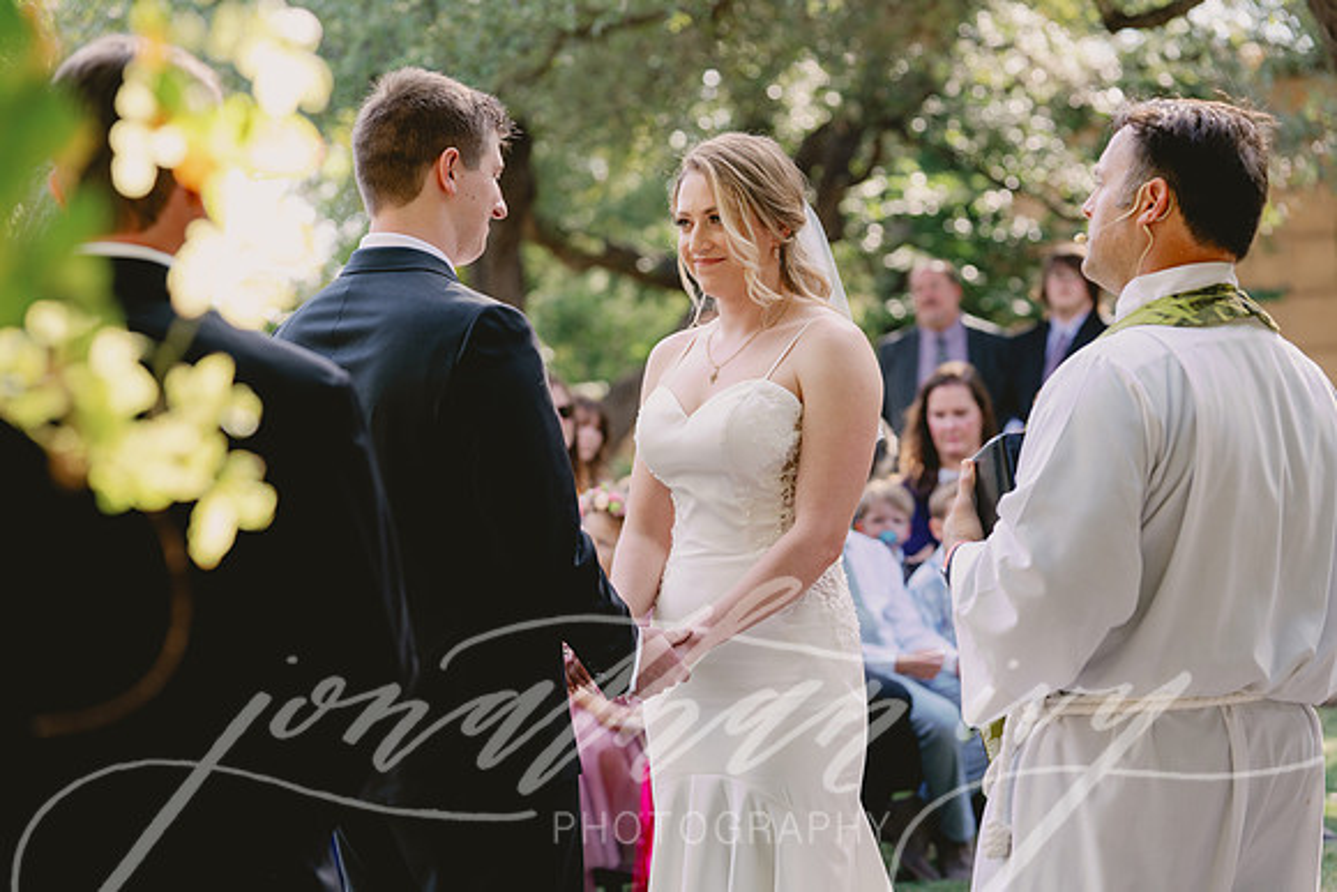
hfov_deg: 19.5
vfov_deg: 13.0
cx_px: 668
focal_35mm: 105
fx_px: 3900
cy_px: 446
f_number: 4
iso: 200
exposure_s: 1/160
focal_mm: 105
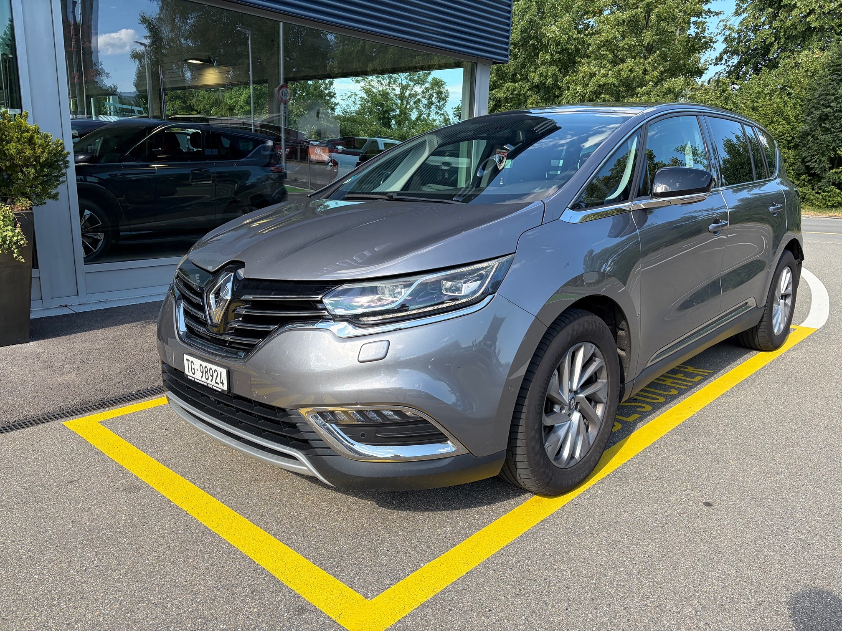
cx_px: 421
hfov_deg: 67.3
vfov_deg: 53.1
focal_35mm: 26
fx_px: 632
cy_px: 316
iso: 64
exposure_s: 1/1099
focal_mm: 5.96
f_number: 1.6
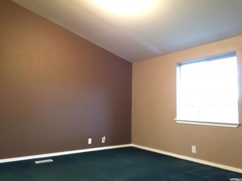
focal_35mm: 29
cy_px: 90
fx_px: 203
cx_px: 121
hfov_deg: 61.7
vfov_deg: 48.2
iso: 400
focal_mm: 4.15
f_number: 2.2
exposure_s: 1/15
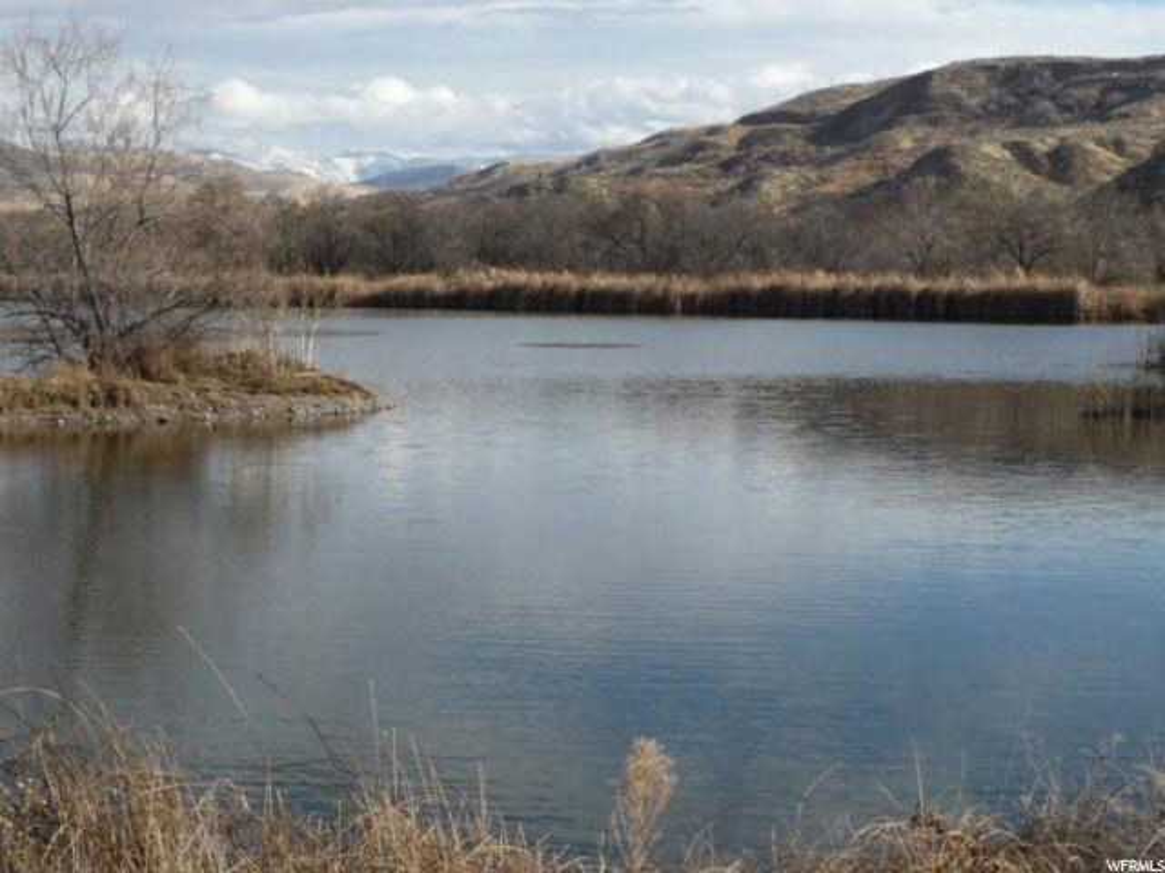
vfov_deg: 21.9
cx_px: 582
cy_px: 436
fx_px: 2255
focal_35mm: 67
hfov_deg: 29.0
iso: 100
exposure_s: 1/800
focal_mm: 6.7
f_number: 3.9
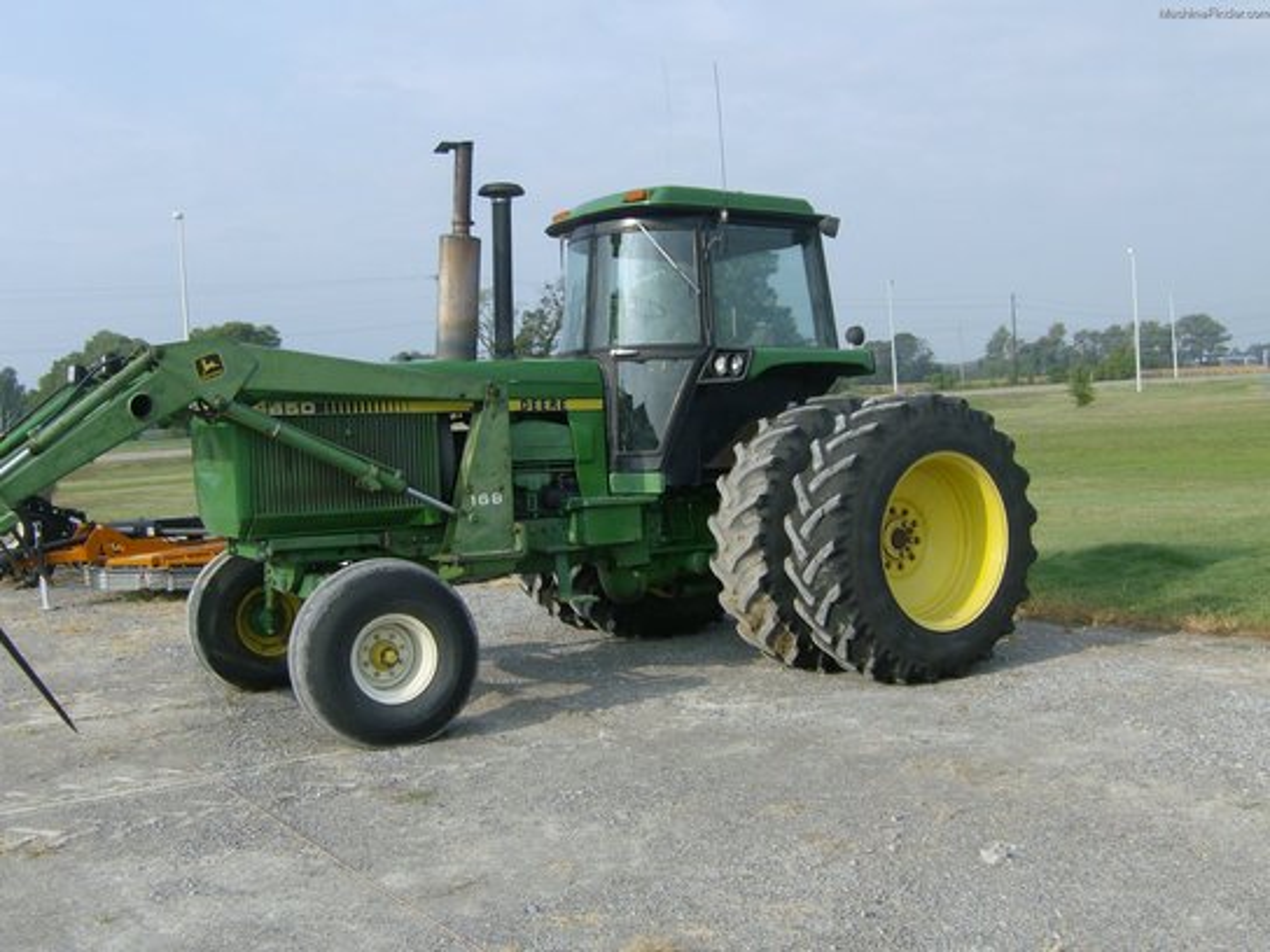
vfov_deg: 39.7
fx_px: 1321
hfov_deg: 51.4
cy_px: 476
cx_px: 635
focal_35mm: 36
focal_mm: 6
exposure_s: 1/581
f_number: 4.7
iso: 100
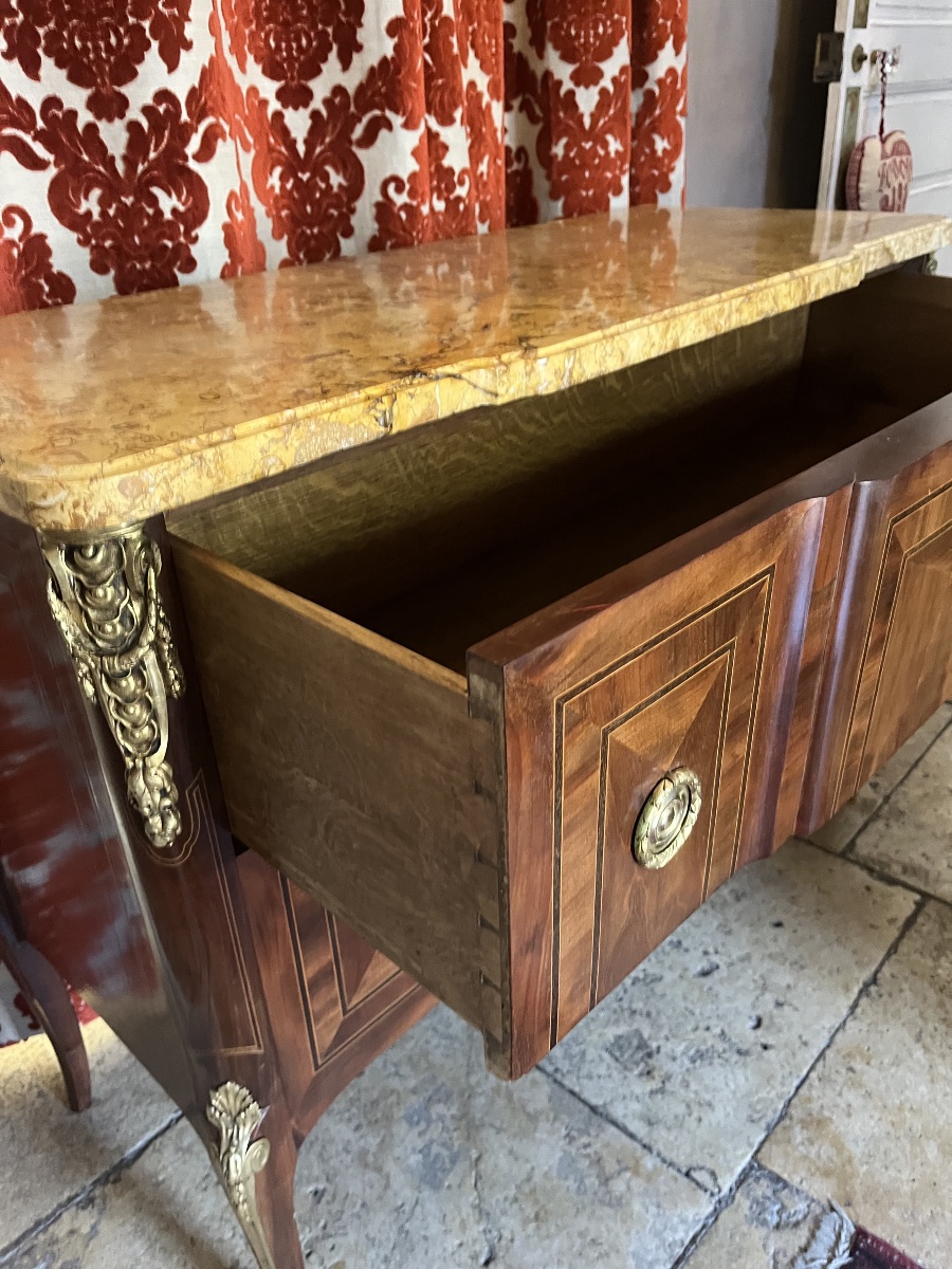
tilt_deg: -25.8
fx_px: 953
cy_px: 634
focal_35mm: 26
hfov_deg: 53.1
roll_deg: +4.8
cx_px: 476
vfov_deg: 67.3
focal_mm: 5.1
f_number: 1.6
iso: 500
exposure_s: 1/33
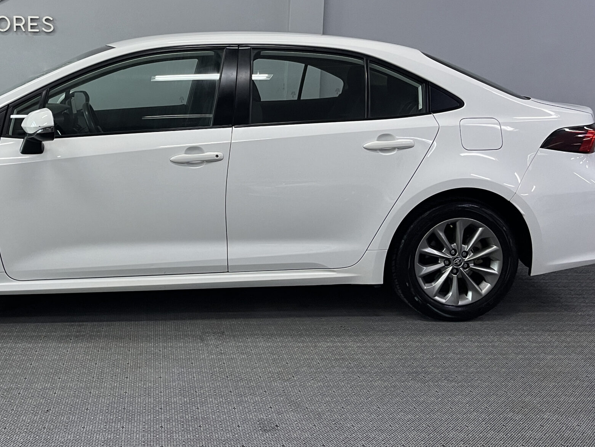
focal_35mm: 41
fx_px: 705
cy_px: 160
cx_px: 186
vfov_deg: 34.9
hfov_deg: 44.9
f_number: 1.6
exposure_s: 1/77
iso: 125
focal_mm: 5.1
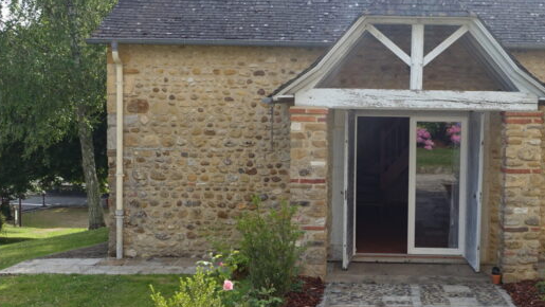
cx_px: 375
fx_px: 723
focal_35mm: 50
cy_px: 148
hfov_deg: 40.7
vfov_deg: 24.0
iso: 125
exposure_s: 1/160
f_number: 5.6
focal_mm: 11.56
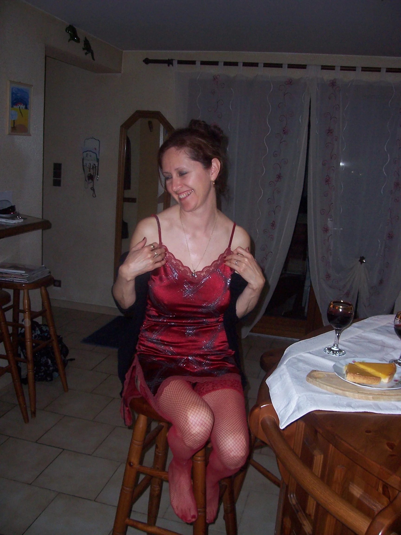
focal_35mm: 34
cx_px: 200
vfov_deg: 54.0
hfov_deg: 41.8
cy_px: 268
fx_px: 525
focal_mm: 5.6
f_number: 2.7
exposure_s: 1/60
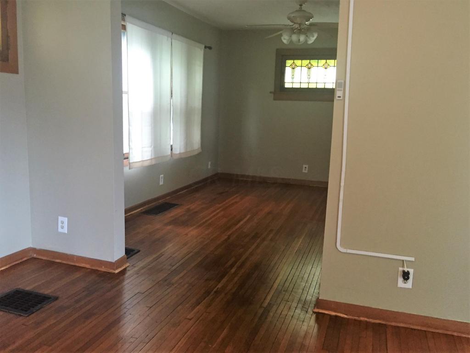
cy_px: 176
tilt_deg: -10.1
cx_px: 235
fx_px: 394
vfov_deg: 48.2
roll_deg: +0.0
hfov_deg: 61.7
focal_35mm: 29
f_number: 2.2
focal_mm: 4.15
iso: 250
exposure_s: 1/24
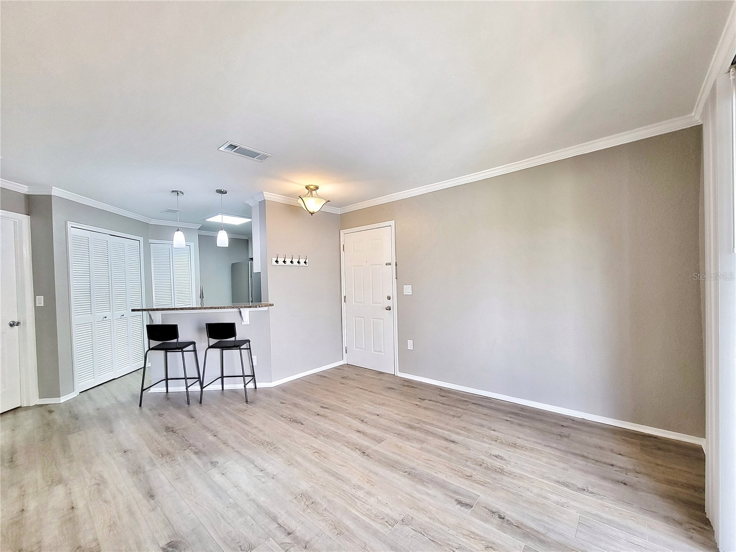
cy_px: 276
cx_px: 368
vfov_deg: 89.9
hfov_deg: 106.2
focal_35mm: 13
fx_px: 276
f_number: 2.2
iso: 160
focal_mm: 2.2
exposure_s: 1/60
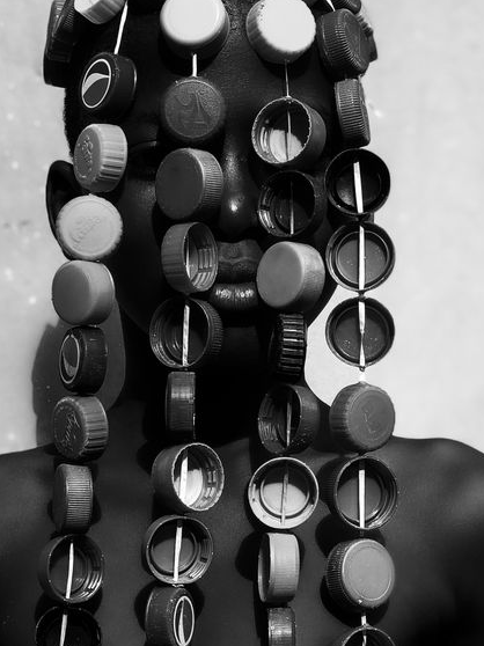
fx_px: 2034
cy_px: 400
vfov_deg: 18.0
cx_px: 212
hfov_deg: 13.6
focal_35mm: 109
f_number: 2.8
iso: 20
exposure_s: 1/170
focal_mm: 6.6
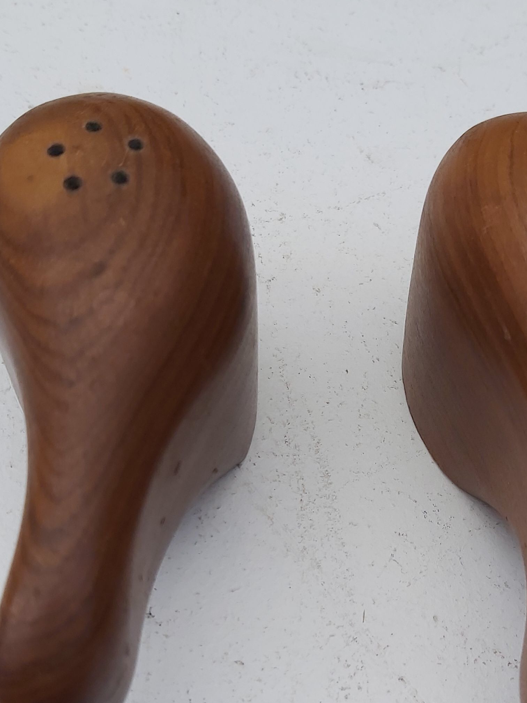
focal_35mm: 52
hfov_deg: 27.8
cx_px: 371
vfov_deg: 36.6
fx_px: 1056
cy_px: 448
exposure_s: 1/1185
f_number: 1.7
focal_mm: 3.92
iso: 64
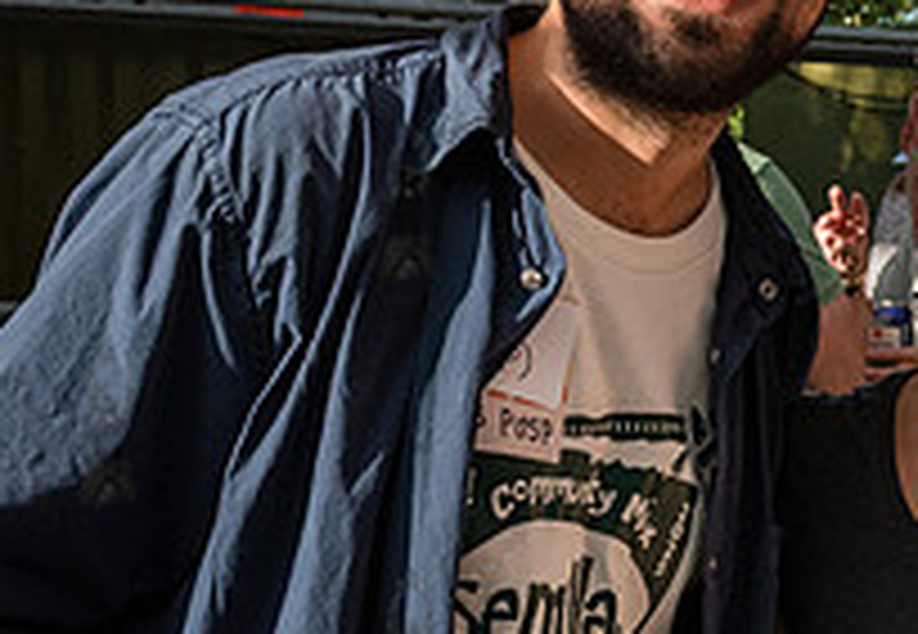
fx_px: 2244
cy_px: 329
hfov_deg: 22.3
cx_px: 904
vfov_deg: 16.1
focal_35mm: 87
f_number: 6.3
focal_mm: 27
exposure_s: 1/3200
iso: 1600
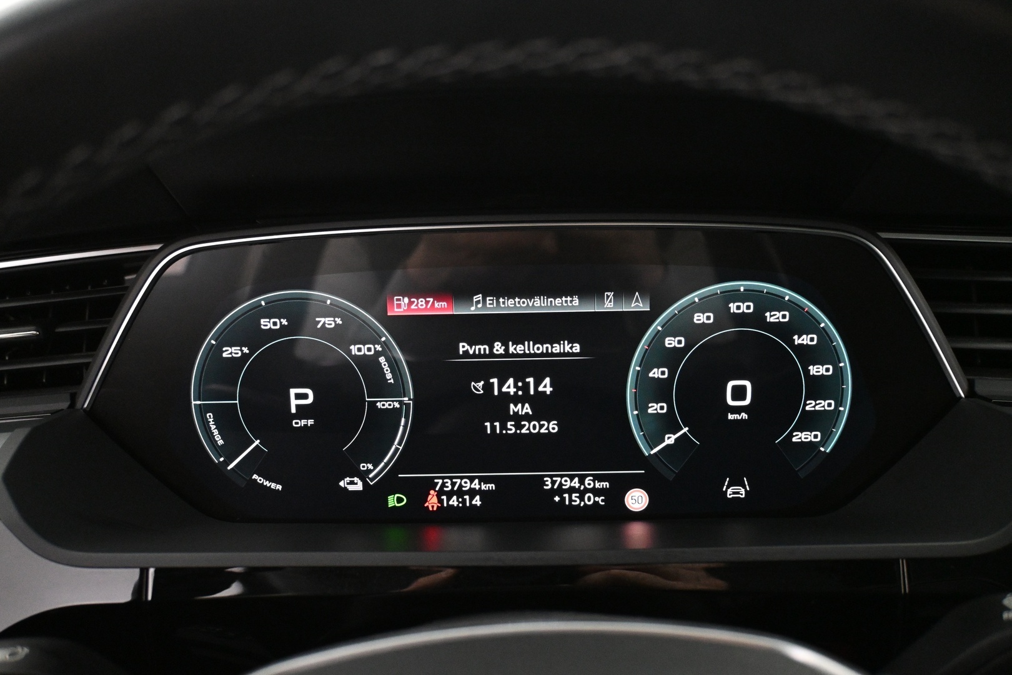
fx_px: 864
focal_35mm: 31
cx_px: 506
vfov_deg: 42.6
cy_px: 338
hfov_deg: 60.7
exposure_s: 1/30
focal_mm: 20.5
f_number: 3.8
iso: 4000
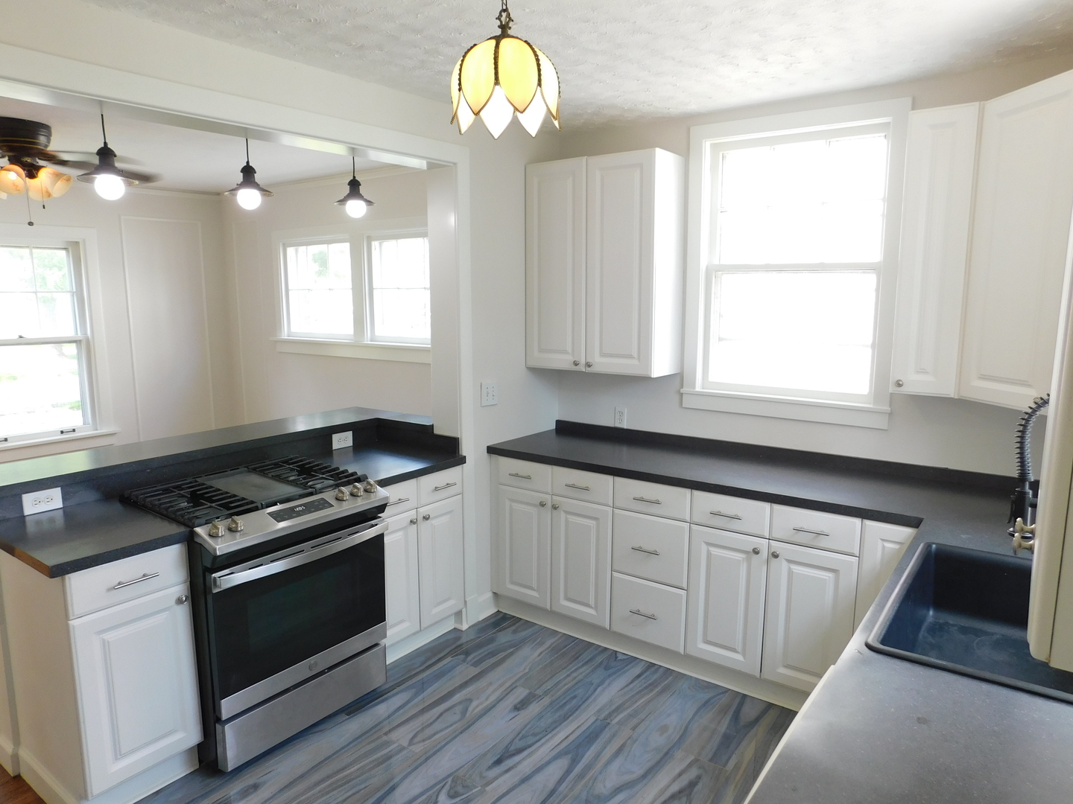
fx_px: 713
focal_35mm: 23
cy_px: 402
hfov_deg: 73.9
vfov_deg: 58.9
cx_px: 536
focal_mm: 4
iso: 125
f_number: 3
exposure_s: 1/50
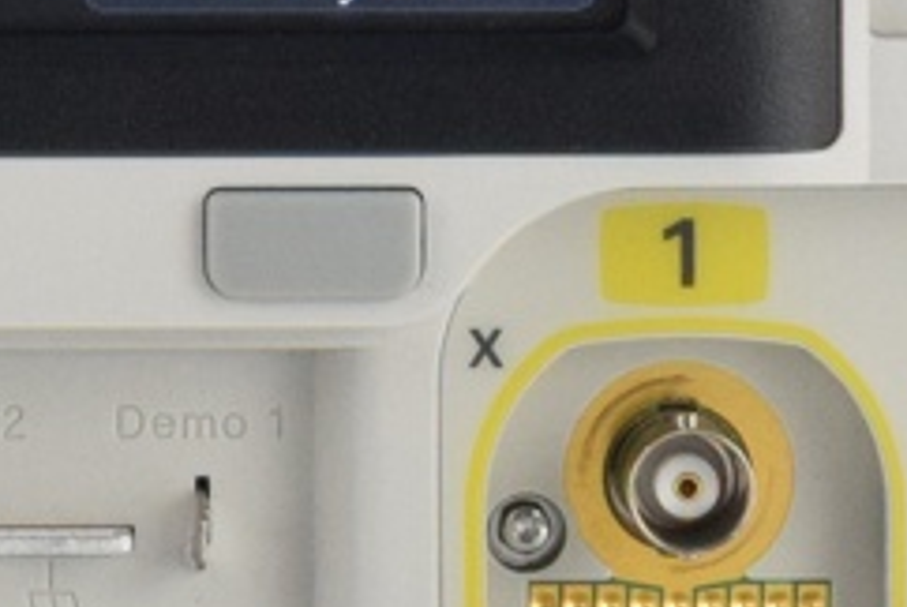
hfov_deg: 4.9
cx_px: -225
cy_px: -939
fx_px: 10493
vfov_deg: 3.3
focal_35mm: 416
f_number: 18
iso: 1600
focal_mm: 42
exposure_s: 1/60
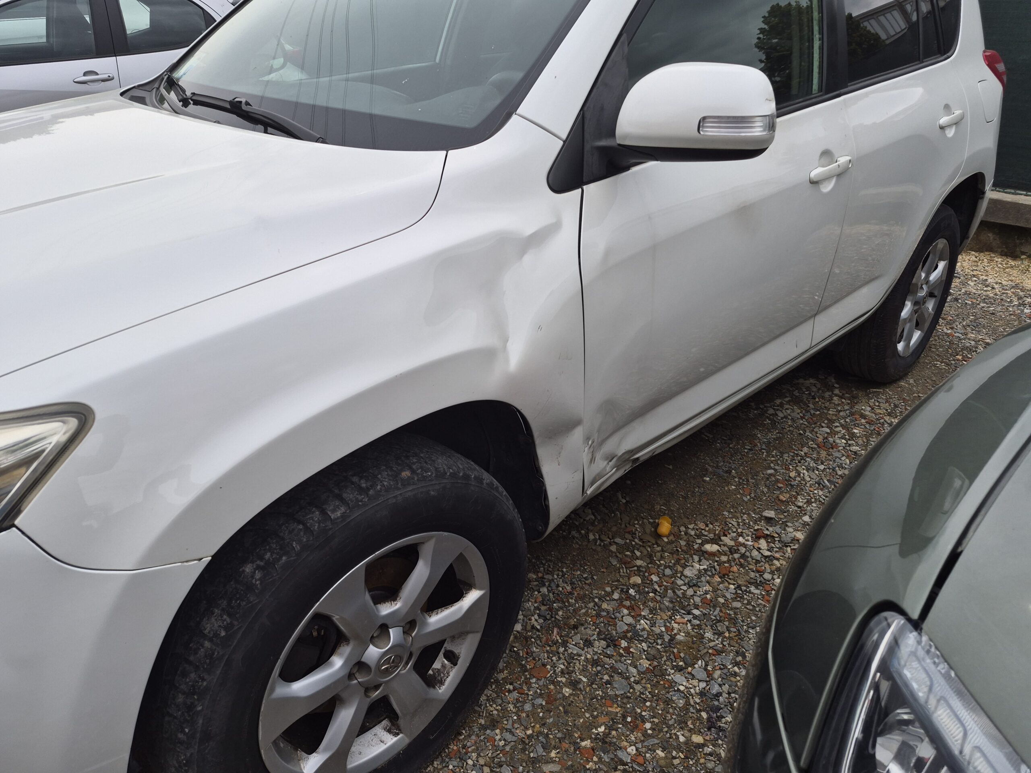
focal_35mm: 23
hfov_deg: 73.9
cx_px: 516
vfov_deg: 58.9
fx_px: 685
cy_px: 386
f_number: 1.8
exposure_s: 1/3728
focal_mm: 5.4
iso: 80
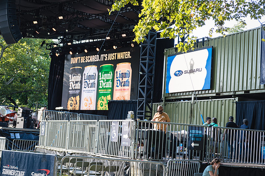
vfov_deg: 19.5
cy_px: 88
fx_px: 515
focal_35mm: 70
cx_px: 132
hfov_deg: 28.8
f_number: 3.5
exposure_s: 1/400
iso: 500
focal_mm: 70
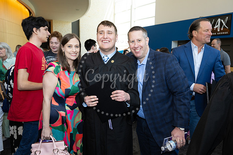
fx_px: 181
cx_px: 116
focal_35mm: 28
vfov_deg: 46.4
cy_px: 78
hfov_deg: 65.5
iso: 800
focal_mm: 28
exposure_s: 1/200
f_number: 5.6
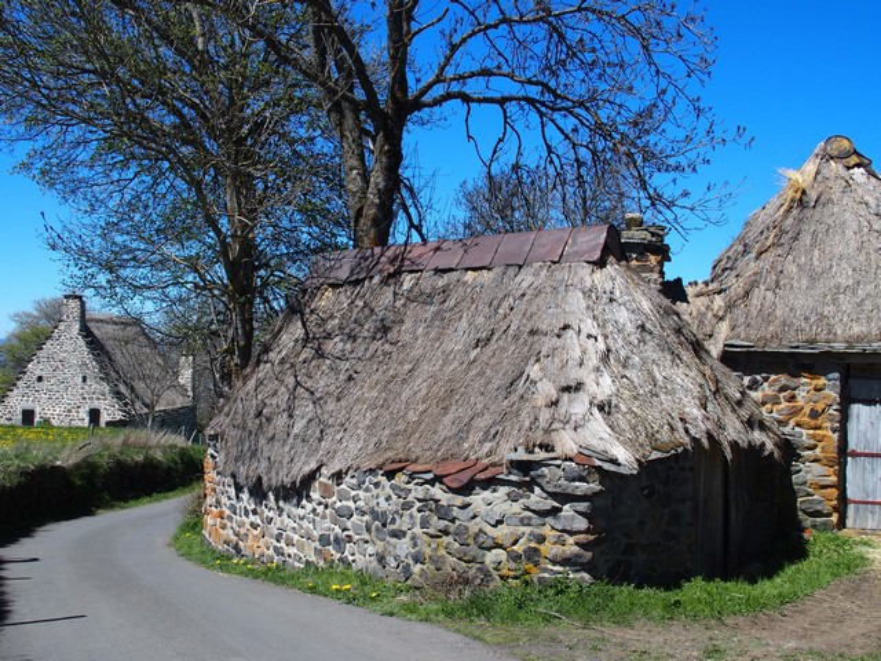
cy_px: 330
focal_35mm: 35
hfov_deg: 52.6
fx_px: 891
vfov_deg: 40.7
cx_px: 440
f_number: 5
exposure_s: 1/500
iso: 100
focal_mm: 7.4
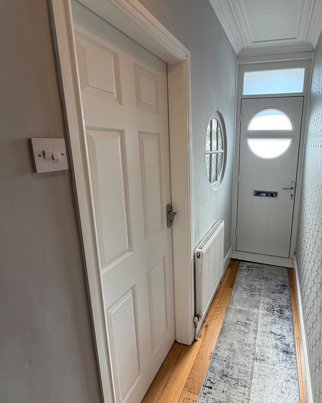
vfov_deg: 83.3
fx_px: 226
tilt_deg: -12.7
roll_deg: -0.1
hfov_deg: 68.7
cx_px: 216
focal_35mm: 19
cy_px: 194
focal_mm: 2.22
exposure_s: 1/121
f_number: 2.2
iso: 64
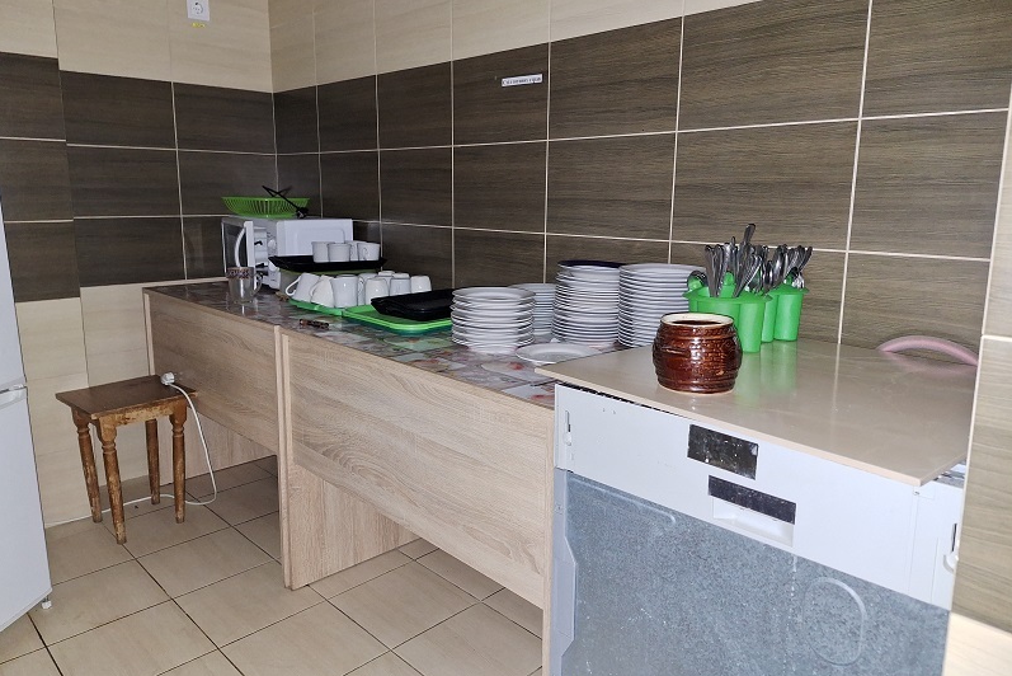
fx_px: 675
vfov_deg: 53.1
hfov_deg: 73.7
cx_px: 505
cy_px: 318
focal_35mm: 24
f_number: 1.8
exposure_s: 1/25
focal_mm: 5.54
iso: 250
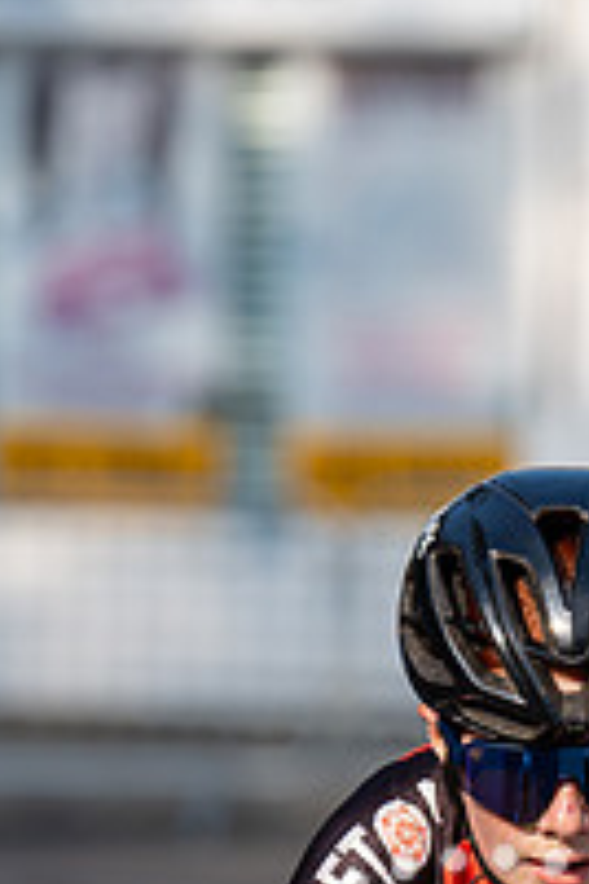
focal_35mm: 642
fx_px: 15755
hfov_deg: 2.1
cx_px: 675
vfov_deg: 3.2
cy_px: 884
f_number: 4
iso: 160
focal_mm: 191
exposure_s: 1/1000
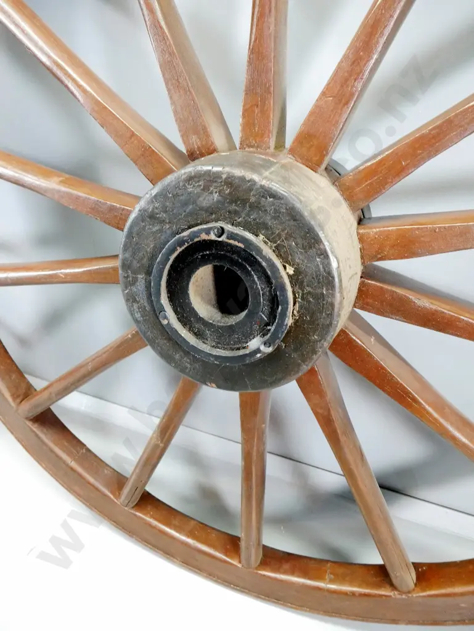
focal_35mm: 24
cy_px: 316
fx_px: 438
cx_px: 237
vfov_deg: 71.6
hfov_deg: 56.9
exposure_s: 1/13
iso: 3200
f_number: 6.3
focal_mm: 12
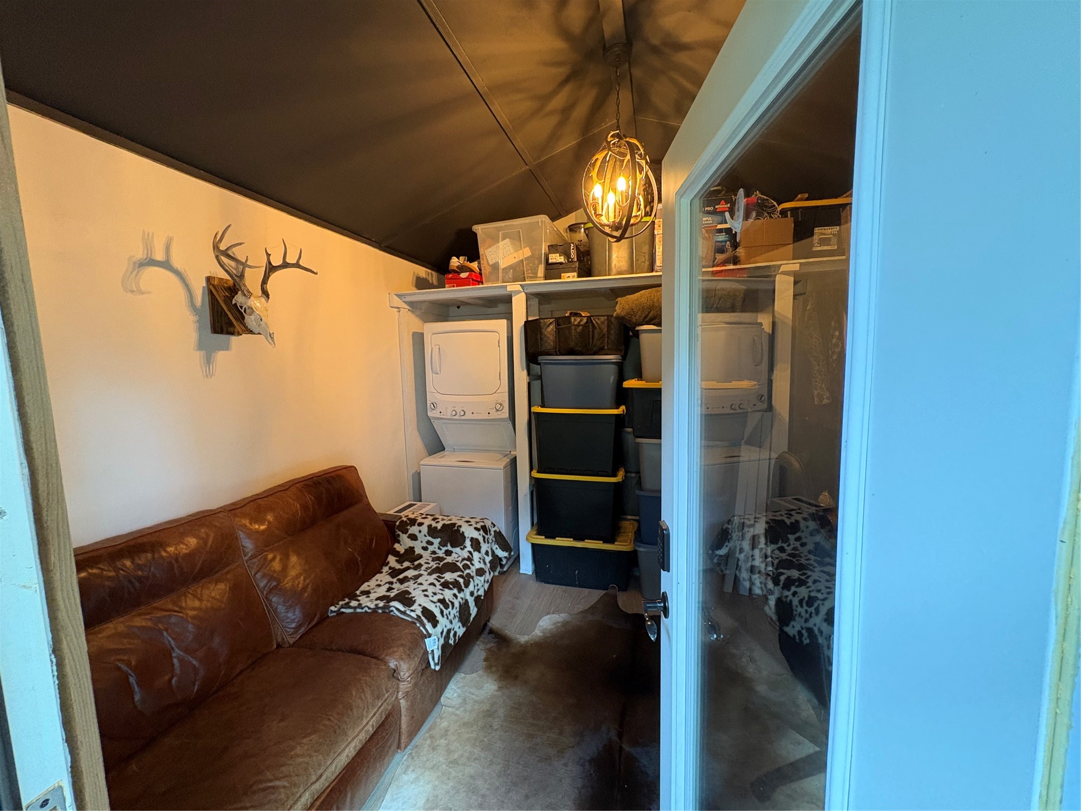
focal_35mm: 14
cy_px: 406
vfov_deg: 85.7
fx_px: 437
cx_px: 540
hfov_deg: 102.1
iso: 500
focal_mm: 2.22
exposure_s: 1/60
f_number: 2.2
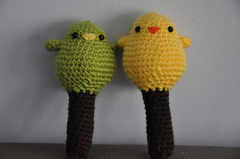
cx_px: 120
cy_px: 80
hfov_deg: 19.5
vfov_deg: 13.0
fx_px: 699
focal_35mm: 105
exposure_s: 1/125
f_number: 5.3
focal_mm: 70
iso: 3200
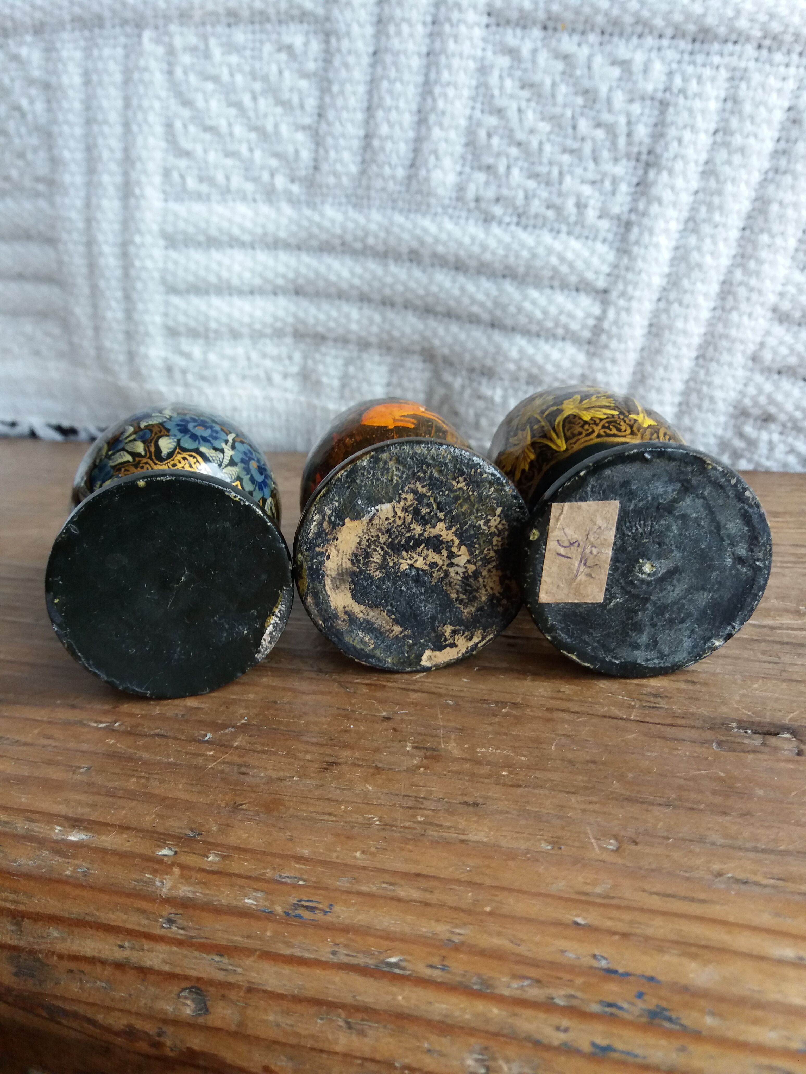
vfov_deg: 63.4
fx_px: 869
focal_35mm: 28
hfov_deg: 49.7
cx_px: 403
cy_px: 537
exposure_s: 1/33
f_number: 1.9
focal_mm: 3.7
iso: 80
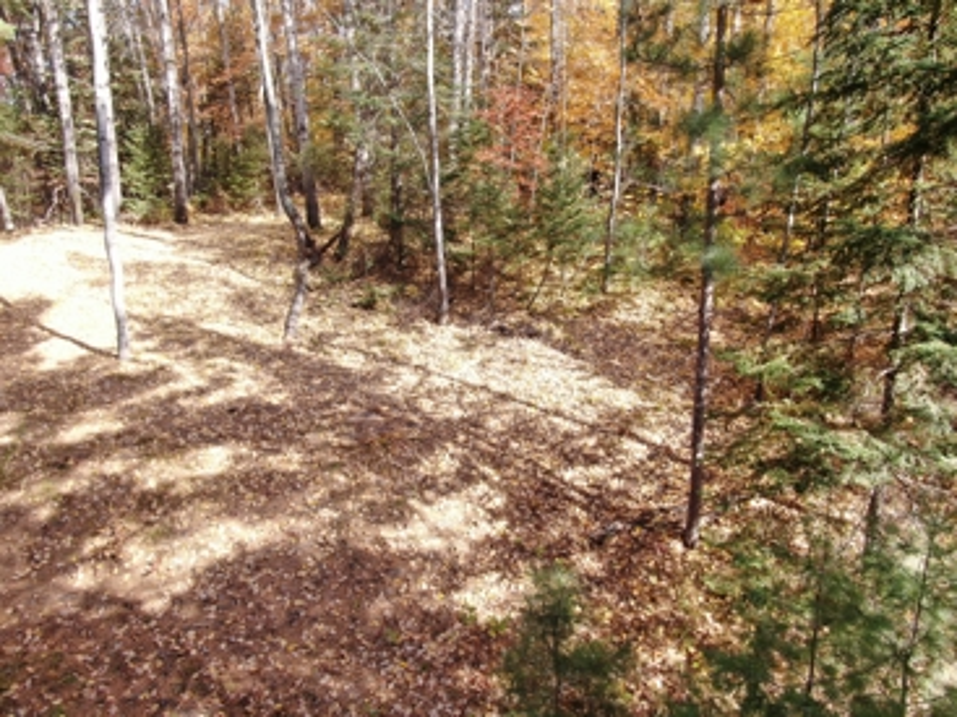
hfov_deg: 71.6
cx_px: 478
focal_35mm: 24
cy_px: 358
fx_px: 663
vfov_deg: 56.8
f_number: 2.8
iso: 100
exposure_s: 1/200
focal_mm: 4.39
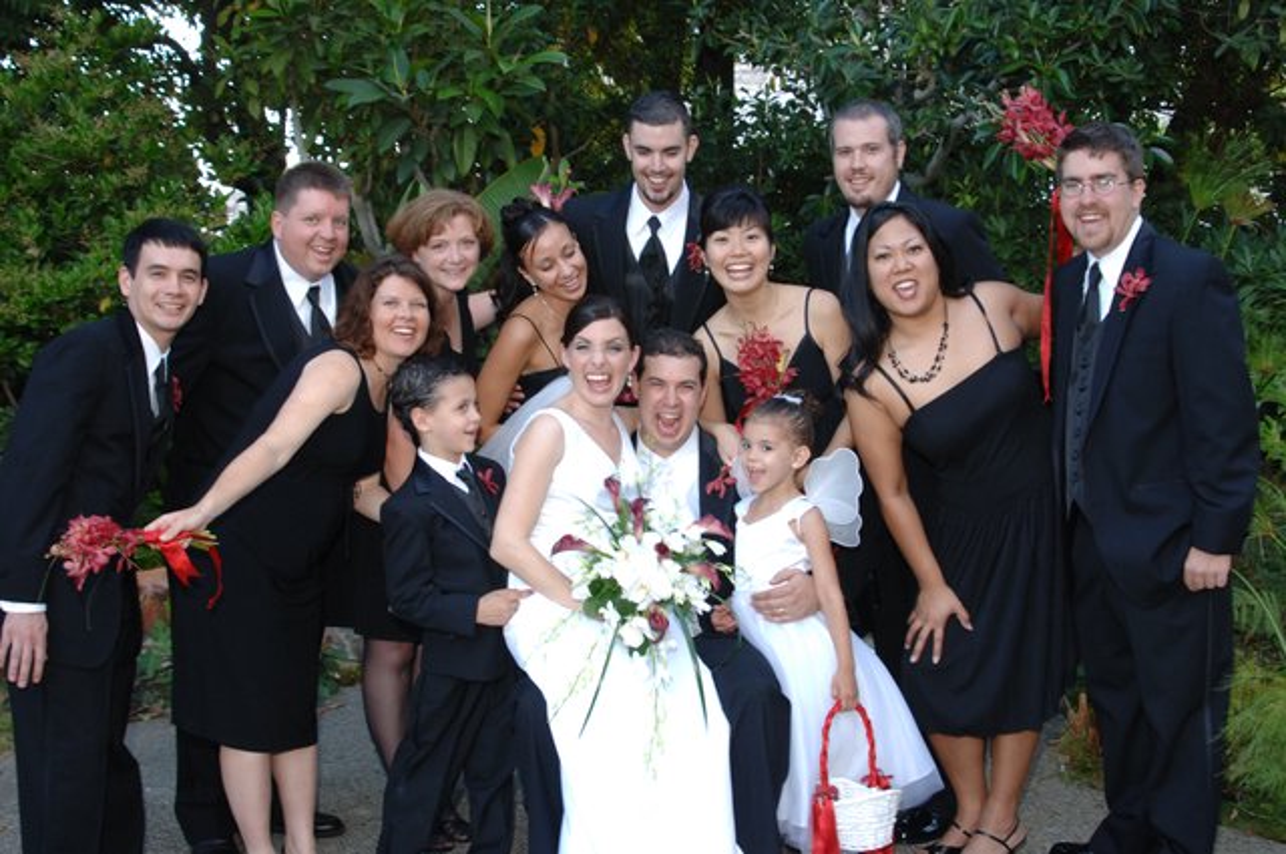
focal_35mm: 48
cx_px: 643
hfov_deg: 41.2
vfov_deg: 28.0
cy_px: 427
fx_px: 1712
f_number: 5.6
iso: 400
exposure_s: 1/50
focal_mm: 32
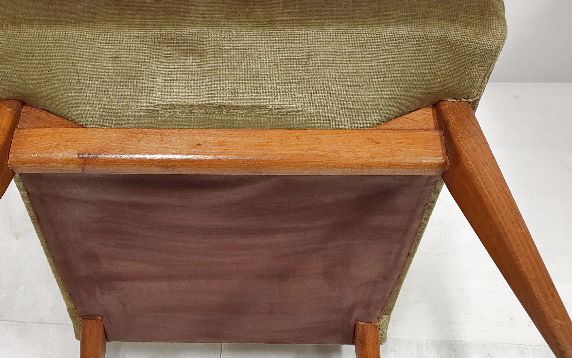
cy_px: 225
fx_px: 608
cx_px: 233
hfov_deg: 50.1
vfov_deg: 32.6
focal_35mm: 39
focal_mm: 4.25
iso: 200
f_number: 1.8
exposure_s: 1/50
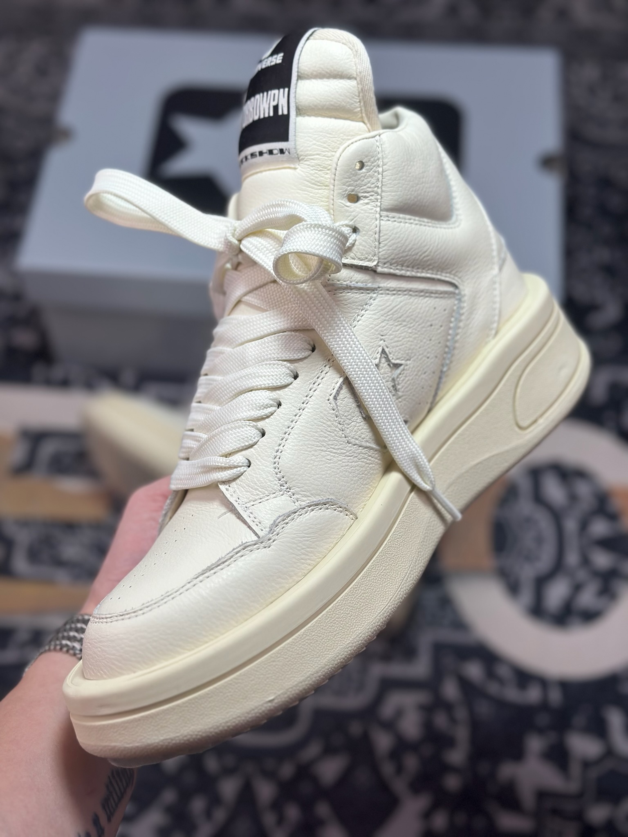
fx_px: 1161
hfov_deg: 30.3
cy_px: 418
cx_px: 314
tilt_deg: -58.5
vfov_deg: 39.7
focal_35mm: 48
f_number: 1.78
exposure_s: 1/1992
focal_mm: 6.86
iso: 80
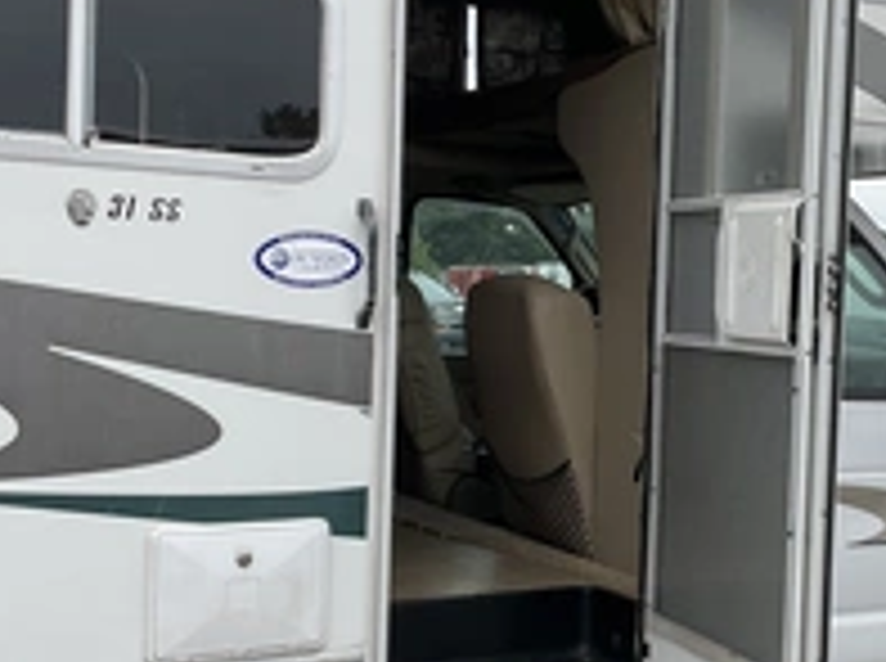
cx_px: 603
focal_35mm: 59
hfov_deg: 32.4
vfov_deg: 24.7
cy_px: 360
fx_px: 1507
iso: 25
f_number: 1.8
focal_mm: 3
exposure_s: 1/1311
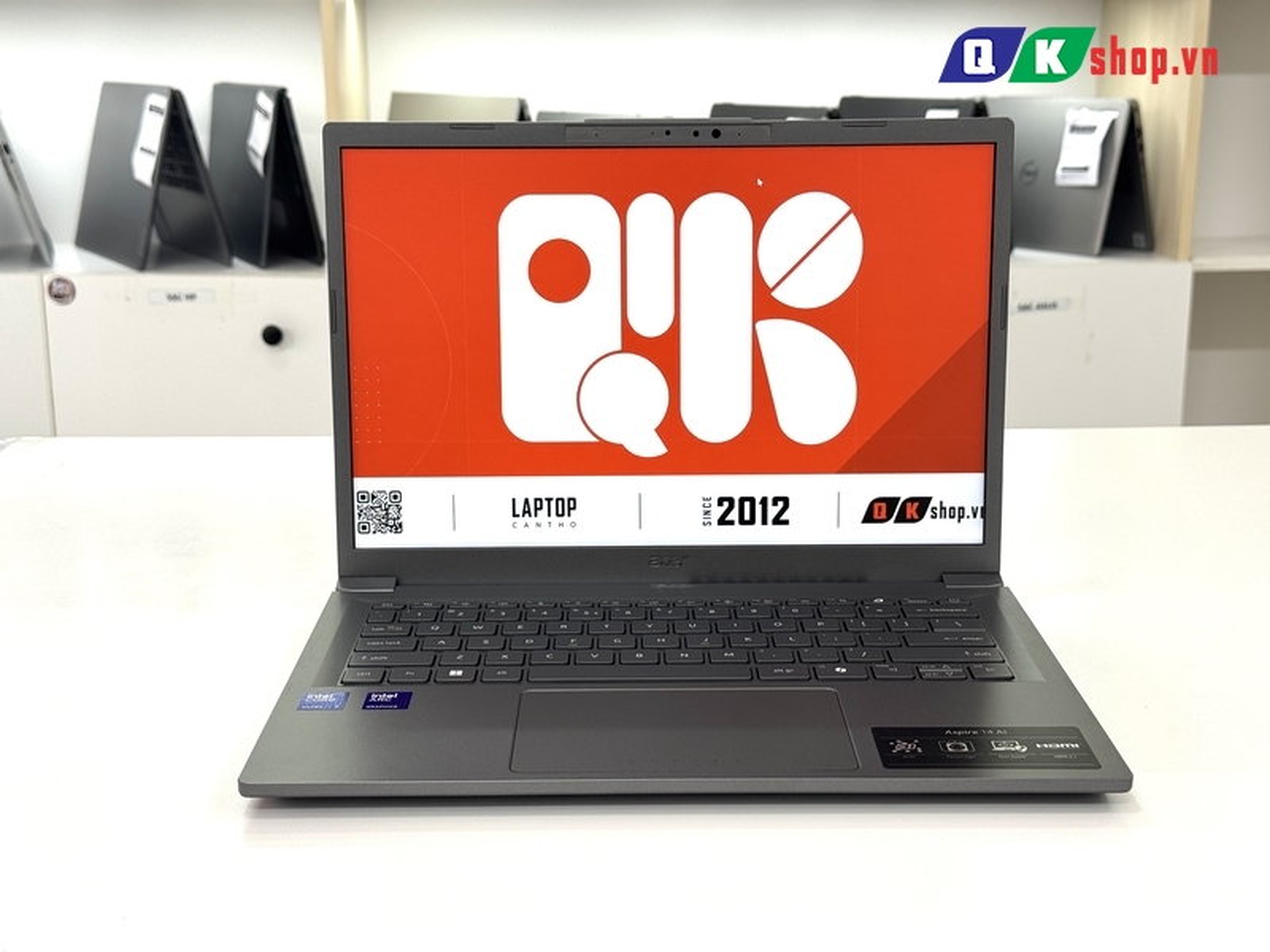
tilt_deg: -13.5
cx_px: 635
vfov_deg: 30.3
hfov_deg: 39.7
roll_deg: +1.3
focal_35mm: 48
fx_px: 1761
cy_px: 476
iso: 50
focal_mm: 6.76
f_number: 1.78
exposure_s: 1/121
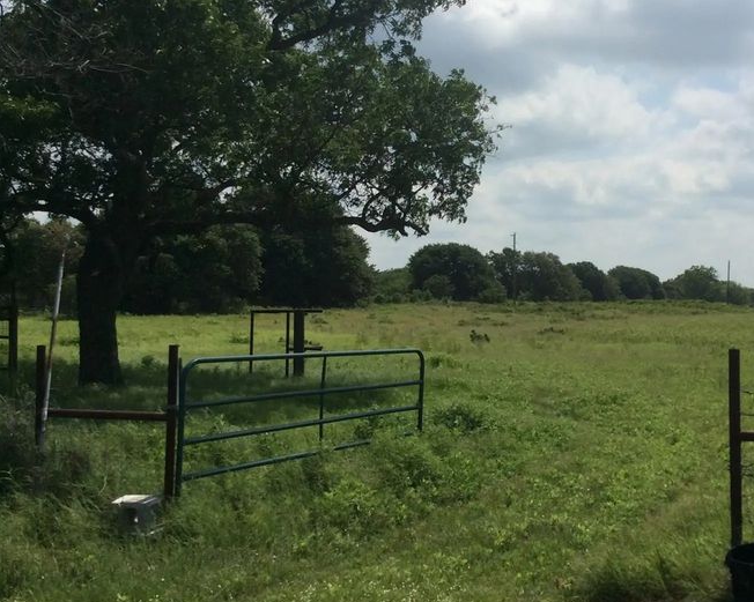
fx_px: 1093
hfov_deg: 37.7
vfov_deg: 30.8
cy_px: 256
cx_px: 497
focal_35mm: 49
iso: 32
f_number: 2.4
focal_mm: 3.3
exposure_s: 1/3817
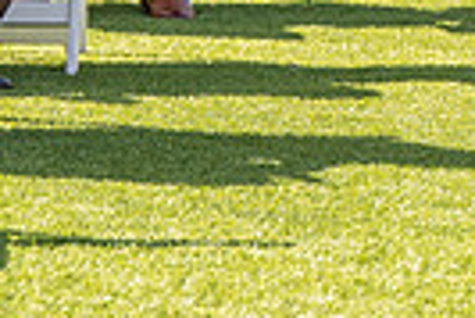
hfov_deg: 6.1
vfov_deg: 4.1
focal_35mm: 332
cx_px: 825
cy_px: -220
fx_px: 4385
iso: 200
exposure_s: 1/1600
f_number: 4.5
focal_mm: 76
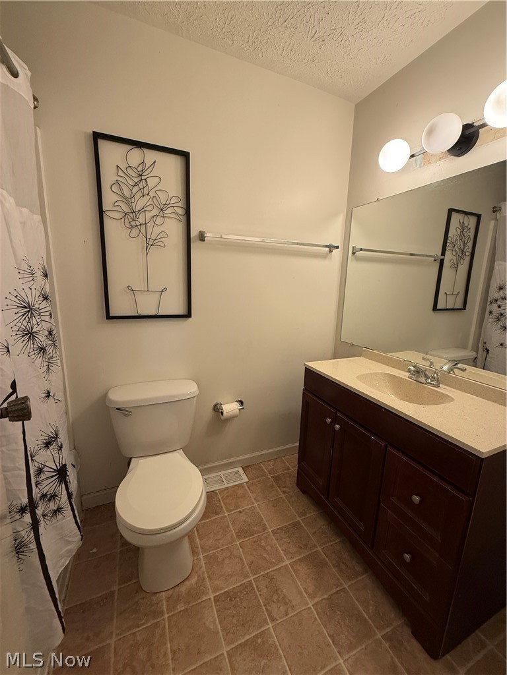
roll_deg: -2.1
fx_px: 273
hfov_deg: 85.7
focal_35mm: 14
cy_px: 338
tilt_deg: -10.5
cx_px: 254
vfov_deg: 102.1
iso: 200
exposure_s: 1/60
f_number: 2.2
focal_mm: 2.22
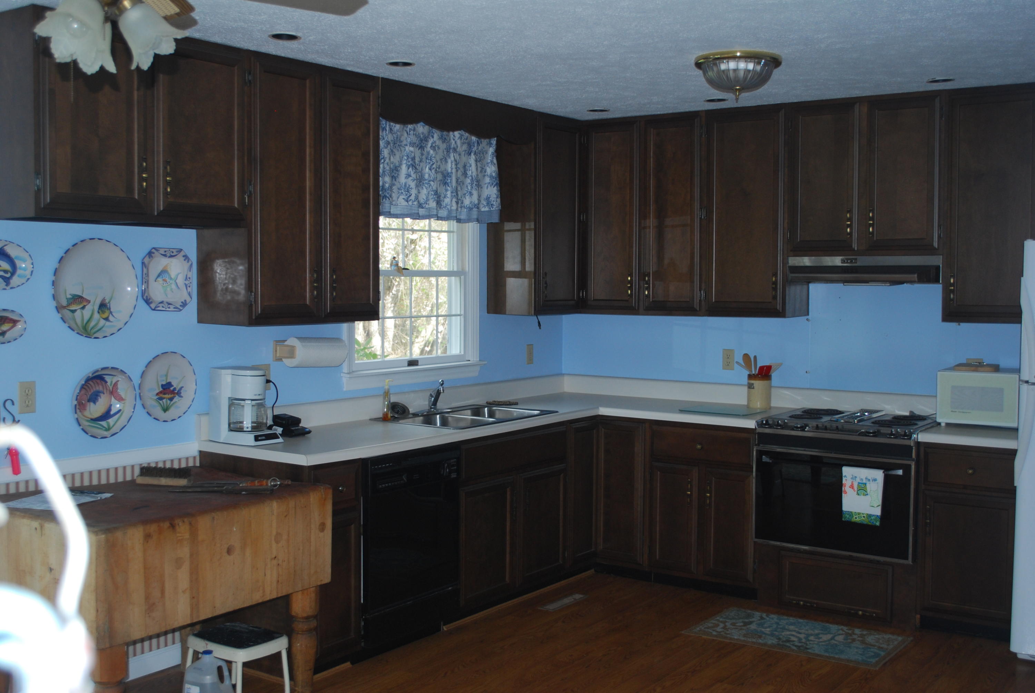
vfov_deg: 34.3
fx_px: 1123
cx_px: 518
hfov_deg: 49.5
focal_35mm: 39
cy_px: 346
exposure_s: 1/60
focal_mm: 26
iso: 280
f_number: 4.5
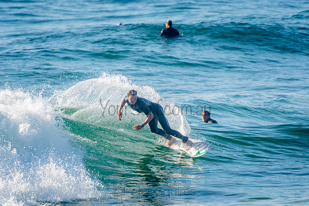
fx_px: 5151
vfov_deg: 2.3
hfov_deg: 3.4
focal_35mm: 600
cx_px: 154
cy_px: 103
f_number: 5.6
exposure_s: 1/1250
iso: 280
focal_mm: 400
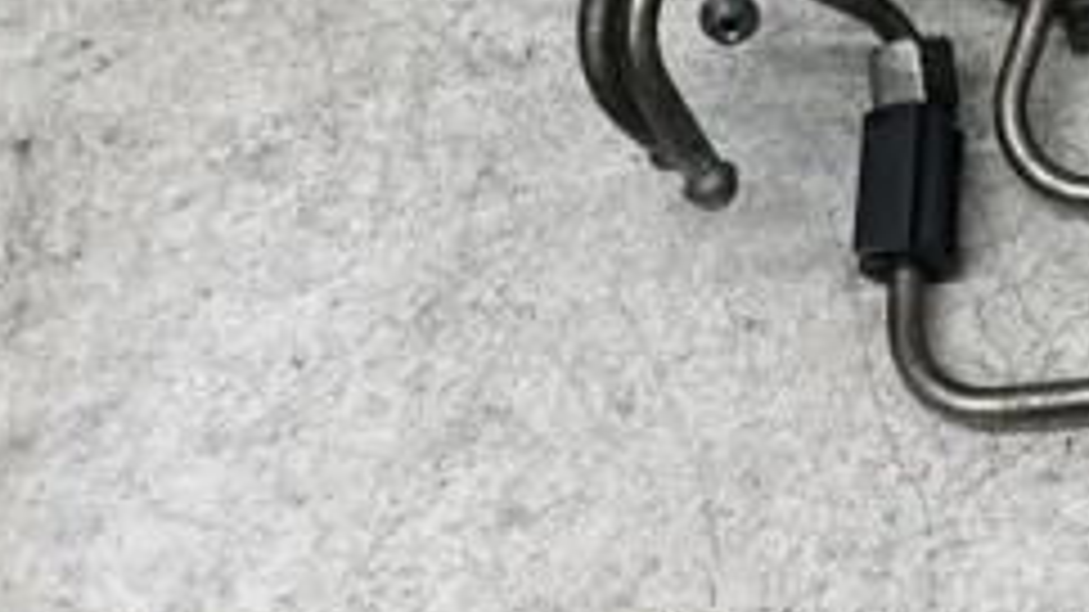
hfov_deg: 25.4
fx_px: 2165
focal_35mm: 75
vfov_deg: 15.5
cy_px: -112
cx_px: 1305
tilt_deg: -49.9
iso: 80
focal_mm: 4.2
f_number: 1.6
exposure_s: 1/100
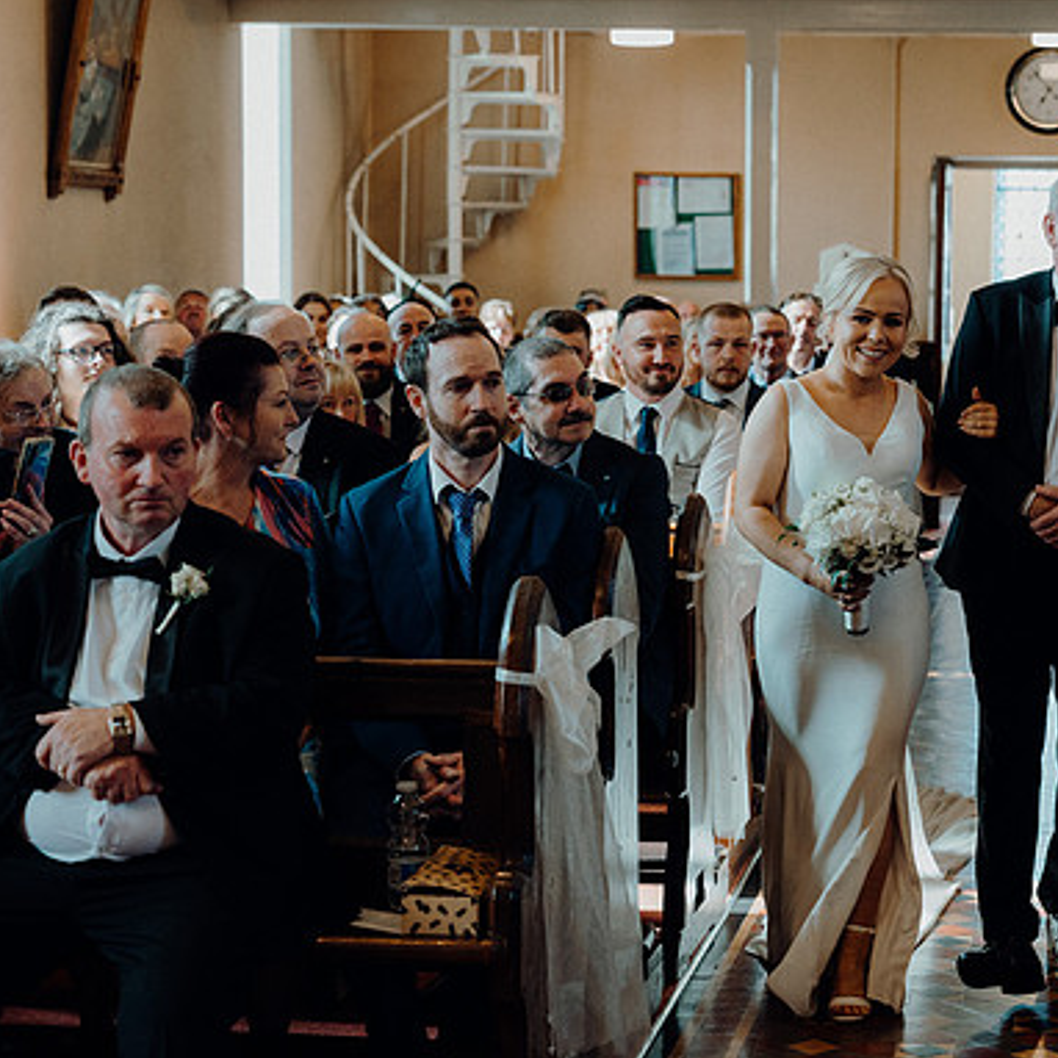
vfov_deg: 21.7
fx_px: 2766
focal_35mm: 80
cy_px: 530
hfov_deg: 21.5
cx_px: 773
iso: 1600
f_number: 3.5
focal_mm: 62
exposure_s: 1/200
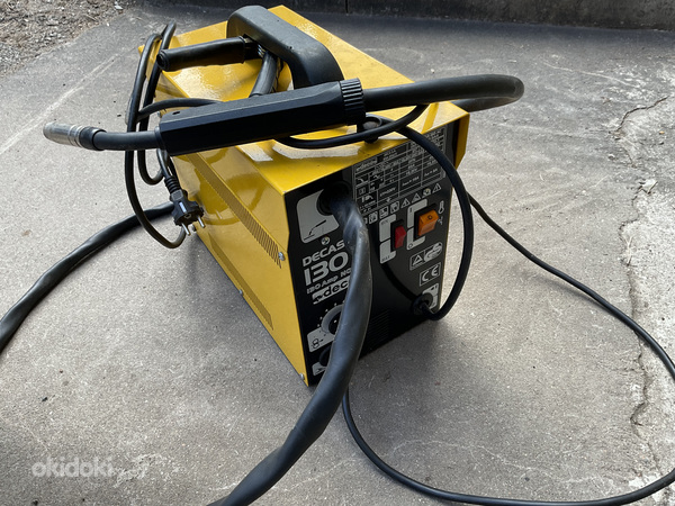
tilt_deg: -43.3
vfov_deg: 48.2
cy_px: 253
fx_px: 565
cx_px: 338
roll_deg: +4.2
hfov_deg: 61.7
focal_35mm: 29
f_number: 1.8
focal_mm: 3
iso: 16
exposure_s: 1/160
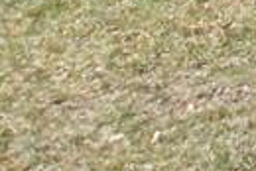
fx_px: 2093
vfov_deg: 4.3
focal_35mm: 294
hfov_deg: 6.4
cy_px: -560
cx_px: 786
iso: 100
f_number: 5.6
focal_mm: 6.3
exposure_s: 1/100
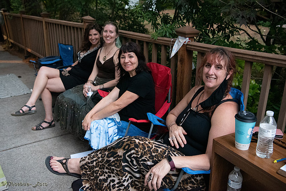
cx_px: 141
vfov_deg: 37.6
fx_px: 280
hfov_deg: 54.0
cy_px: 92
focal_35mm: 35
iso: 12800
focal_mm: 34
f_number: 4
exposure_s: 1/30
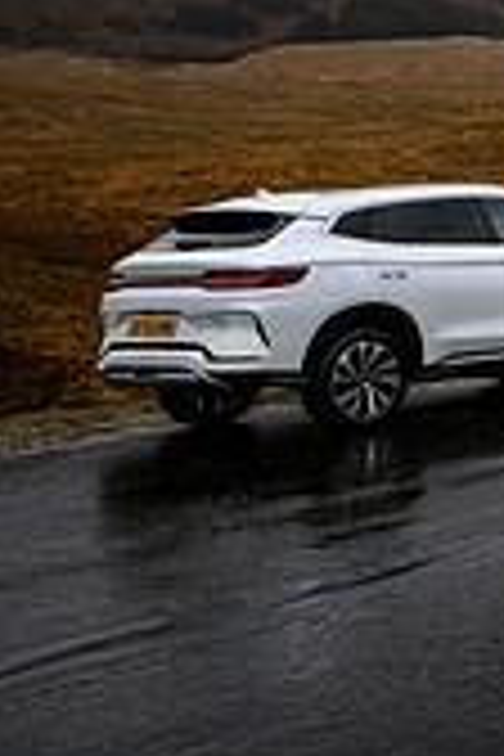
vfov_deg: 20.6
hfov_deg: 11.3
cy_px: -38
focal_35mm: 95
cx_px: 1300
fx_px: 1995
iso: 1000
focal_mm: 27.5
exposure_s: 1/200
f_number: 5.6
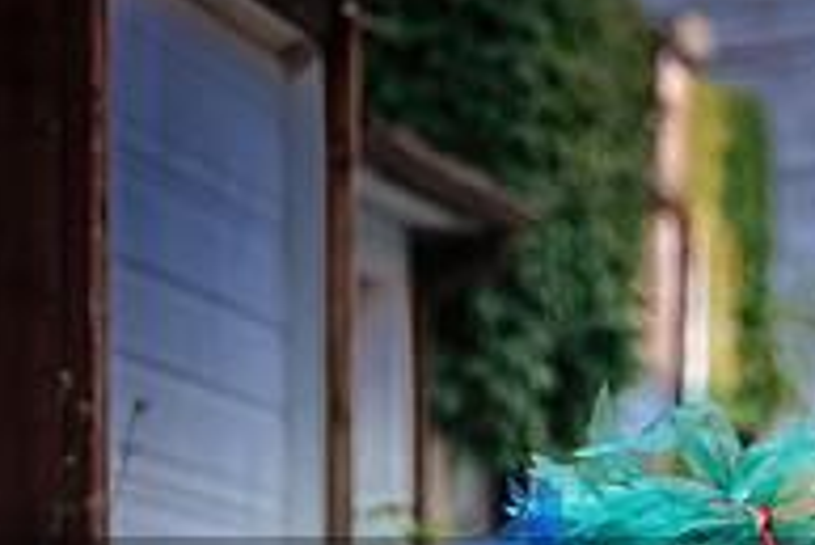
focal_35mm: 517
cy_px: 839
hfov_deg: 4.0
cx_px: 778
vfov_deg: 2.7
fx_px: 11713
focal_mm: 98.2
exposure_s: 1/500
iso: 400
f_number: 2.8
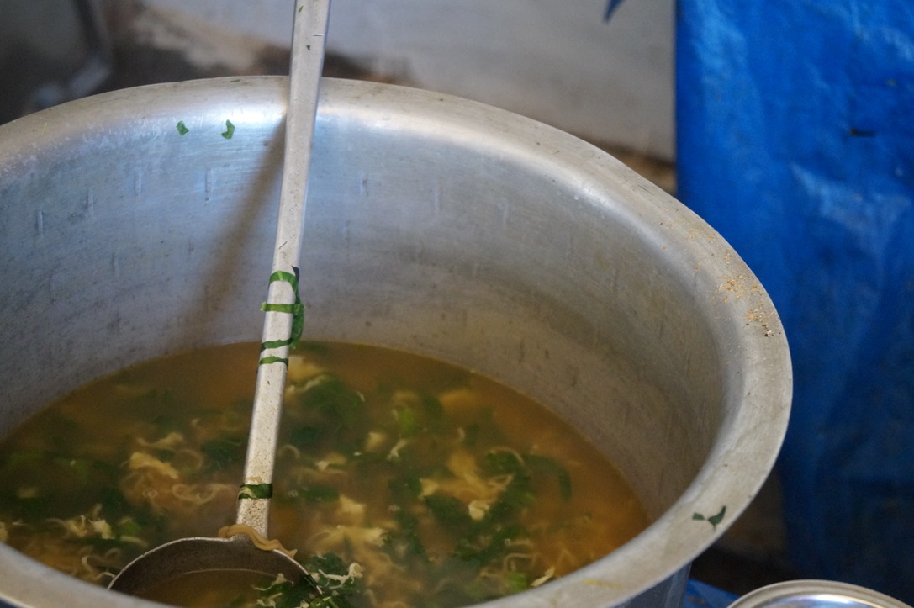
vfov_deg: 20.1
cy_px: 304
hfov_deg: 29.9
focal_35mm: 68
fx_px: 1712
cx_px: 457
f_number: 5.6
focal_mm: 45
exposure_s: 1/160
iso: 2500
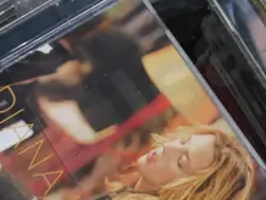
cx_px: 281
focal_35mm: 235
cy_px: 10
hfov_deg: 8.4
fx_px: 1808
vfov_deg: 6.3
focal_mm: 25
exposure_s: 1/60
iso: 1000
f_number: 6.3
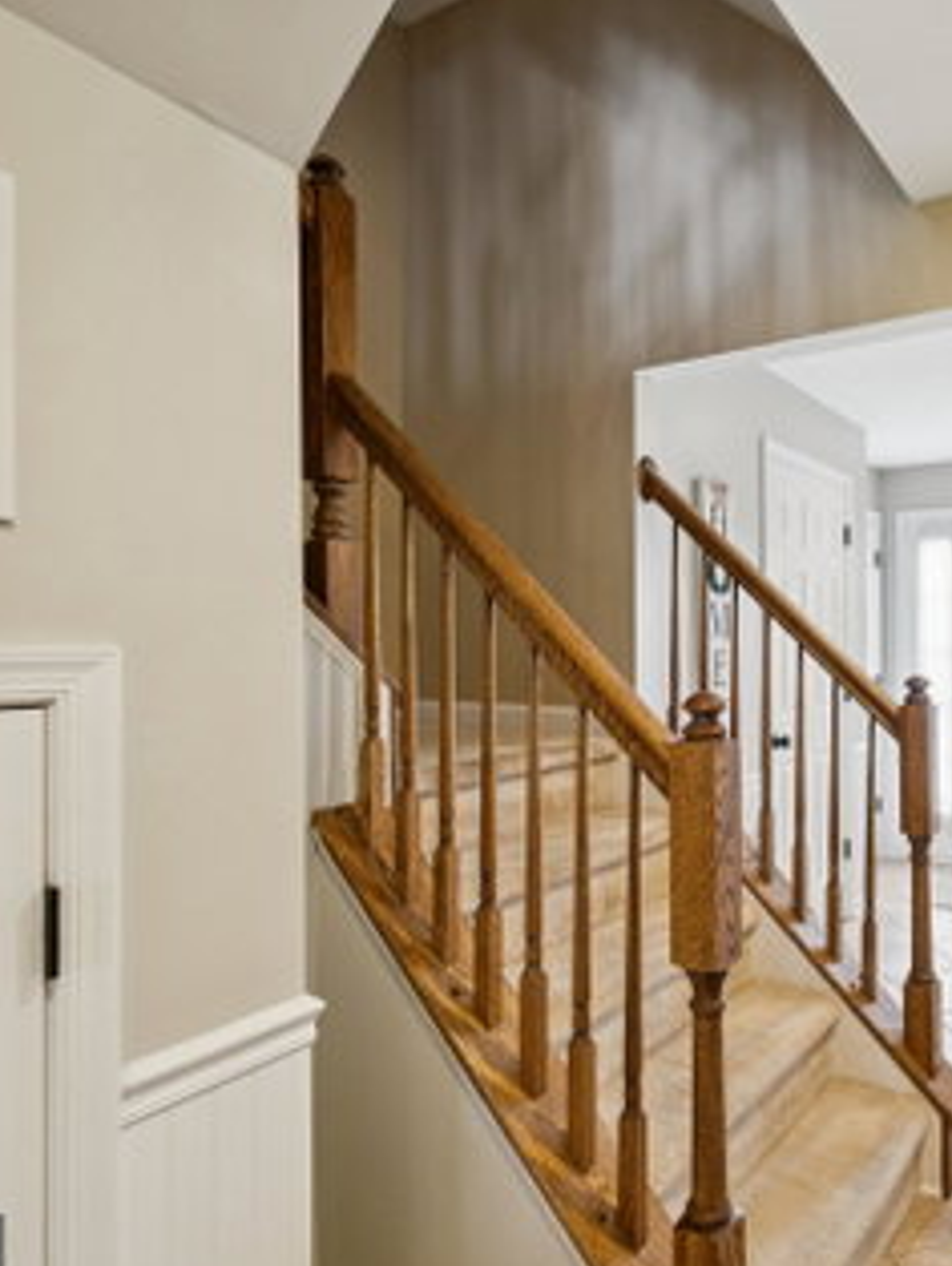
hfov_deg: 56.7
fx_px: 806
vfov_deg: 76.3
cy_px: 641
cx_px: 760
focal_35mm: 22
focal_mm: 10
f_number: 8
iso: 250
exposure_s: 1/5
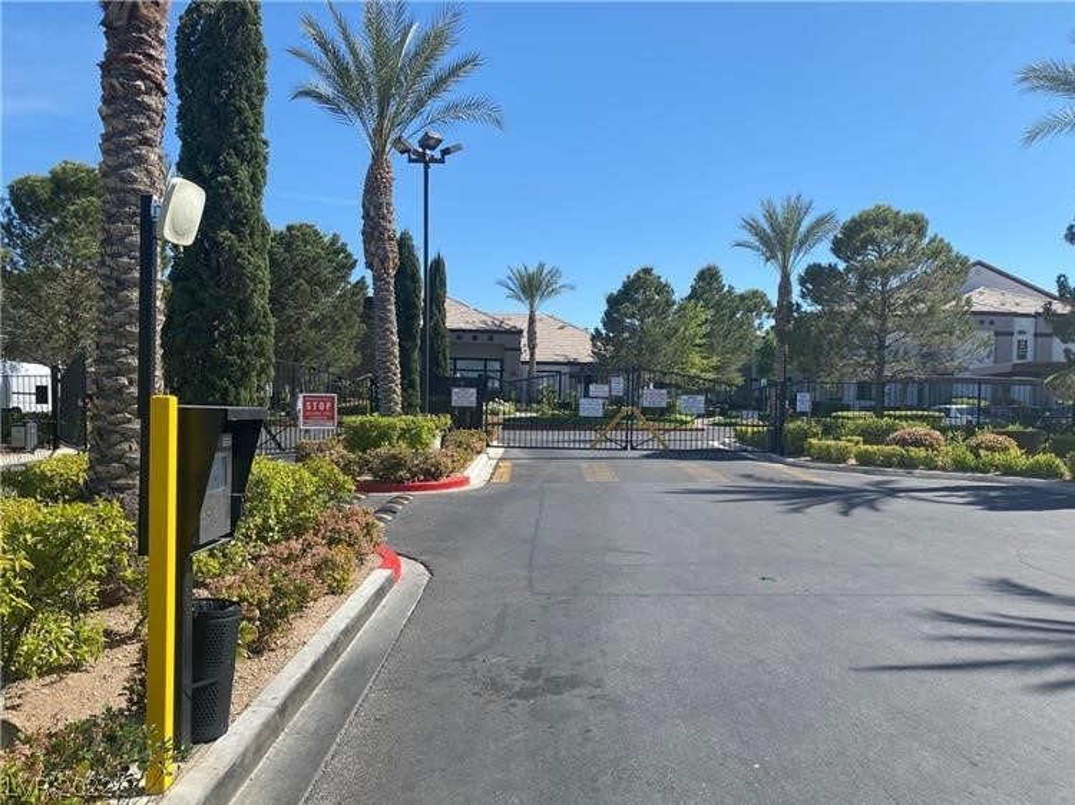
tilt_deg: -1.3
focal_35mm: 26
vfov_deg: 53.0
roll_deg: -1.7
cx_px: 538
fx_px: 807
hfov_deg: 67.3
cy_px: 402
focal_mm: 4.25
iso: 32
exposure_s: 1/2188
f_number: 1.8
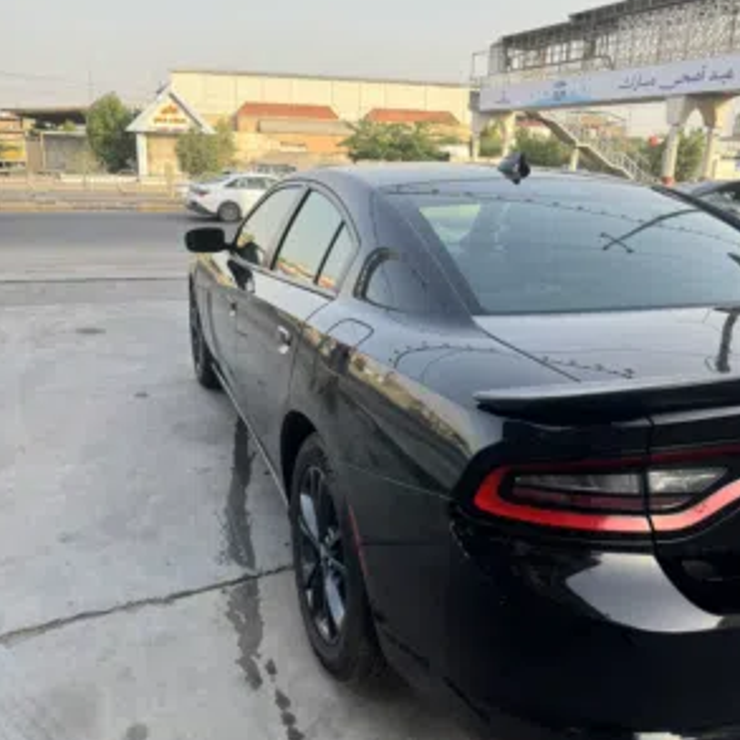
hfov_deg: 55.6
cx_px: 374
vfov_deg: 55.6
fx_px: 701
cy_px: 394
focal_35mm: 29
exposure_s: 1/1131
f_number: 1.78
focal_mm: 6.76
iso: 80
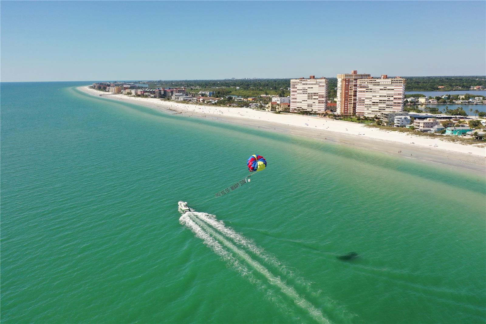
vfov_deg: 46.4
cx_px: 243
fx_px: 378
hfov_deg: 65.5
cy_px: 162
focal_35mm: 28
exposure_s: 1/50
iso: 100
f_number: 3.2
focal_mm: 10.26
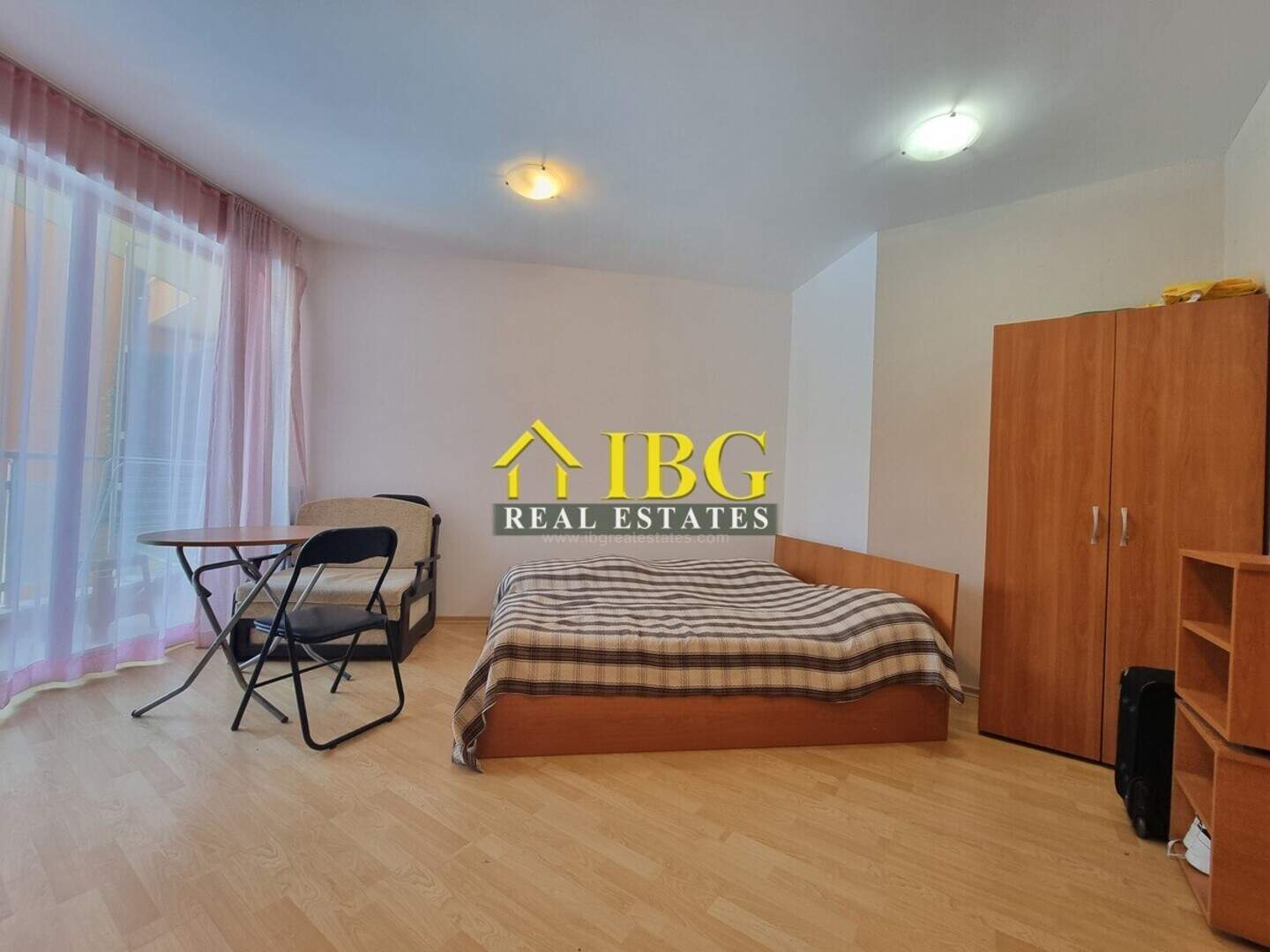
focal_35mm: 13
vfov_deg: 89.9
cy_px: 476
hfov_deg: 106.2
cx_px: 635
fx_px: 477
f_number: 2.2
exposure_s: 1/50
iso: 250
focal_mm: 2.2
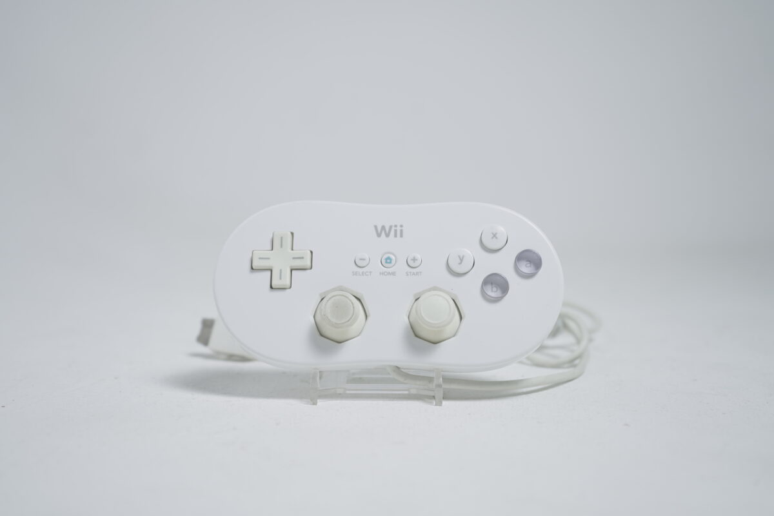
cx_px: 387
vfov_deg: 29.2
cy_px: 258
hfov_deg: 42.7
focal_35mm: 46
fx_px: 989
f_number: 5
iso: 100
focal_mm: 46
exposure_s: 1/13
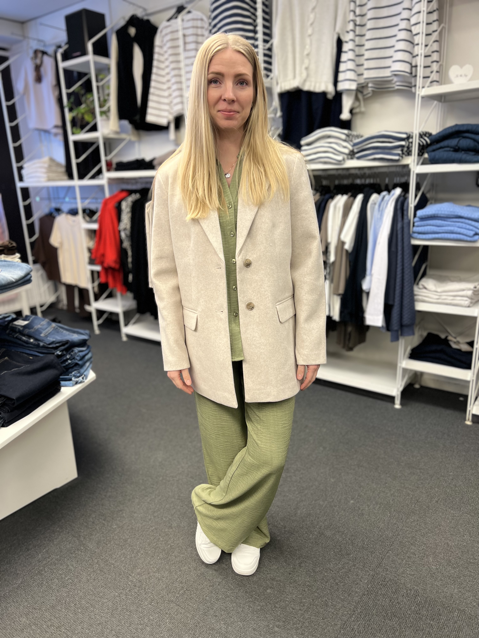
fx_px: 480
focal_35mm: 26
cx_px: 240
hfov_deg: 53.1
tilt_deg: -16.0
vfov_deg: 67.3
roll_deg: +2.4
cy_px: 319
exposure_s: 1/50
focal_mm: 5.7
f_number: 1.5
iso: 64
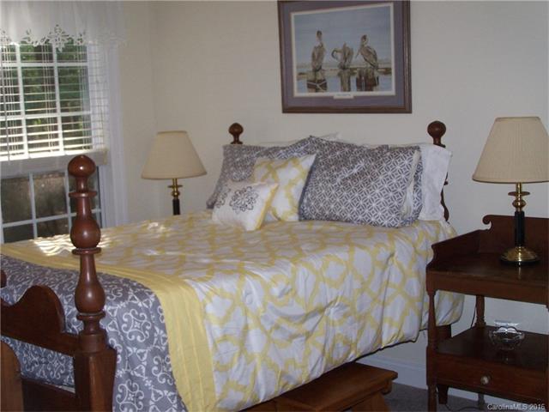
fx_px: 888
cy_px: 206
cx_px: 274
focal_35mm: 56
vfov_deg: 26.1
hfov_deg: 34.3
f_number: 3.1
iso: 140
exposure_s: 1/60
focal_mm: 9.3
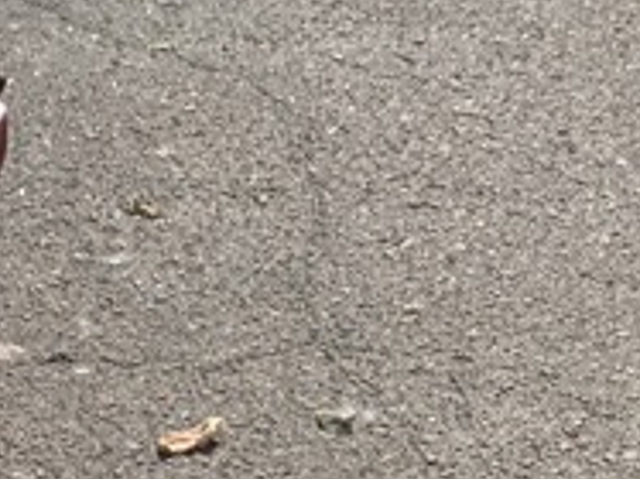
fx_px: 1644
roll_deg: -2.9
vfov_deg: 15.6
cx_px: -168
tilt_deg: -44.6
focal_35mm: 89
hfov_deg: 20.3
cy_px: 652
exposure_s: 1/2075
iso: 25
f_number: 1.8
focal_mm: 4.25
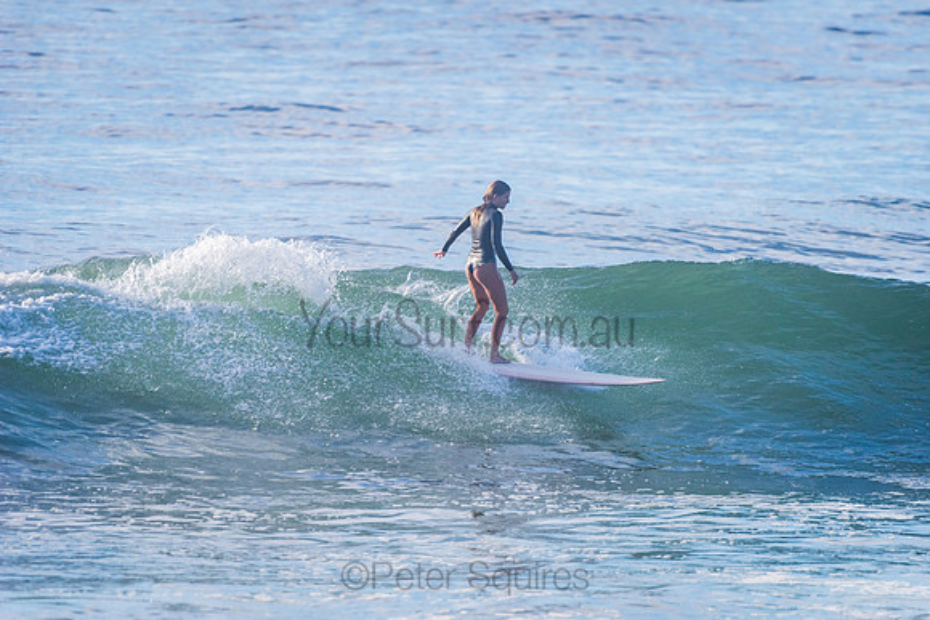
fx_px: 12919
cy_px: 310
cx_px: 465
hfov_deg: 4.1
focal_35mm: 500
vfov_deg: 2.8
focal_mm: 500
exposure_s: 1/2000
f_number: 5.6
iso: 320
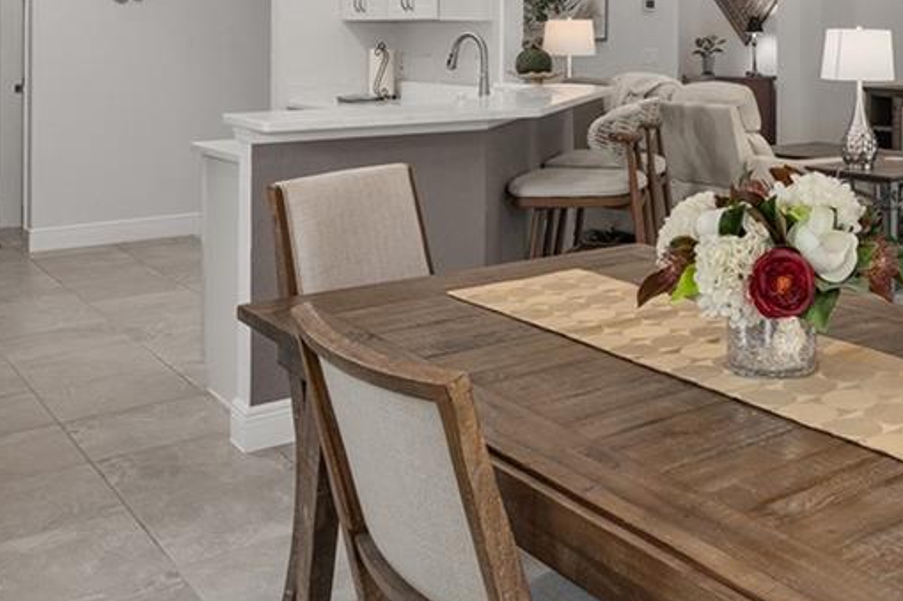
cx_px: 758
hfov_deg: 42.0
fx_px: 1103
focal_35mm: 44
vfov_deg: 28.9
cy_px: 30
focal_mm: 14
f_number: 8
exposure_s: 1/25
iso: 500
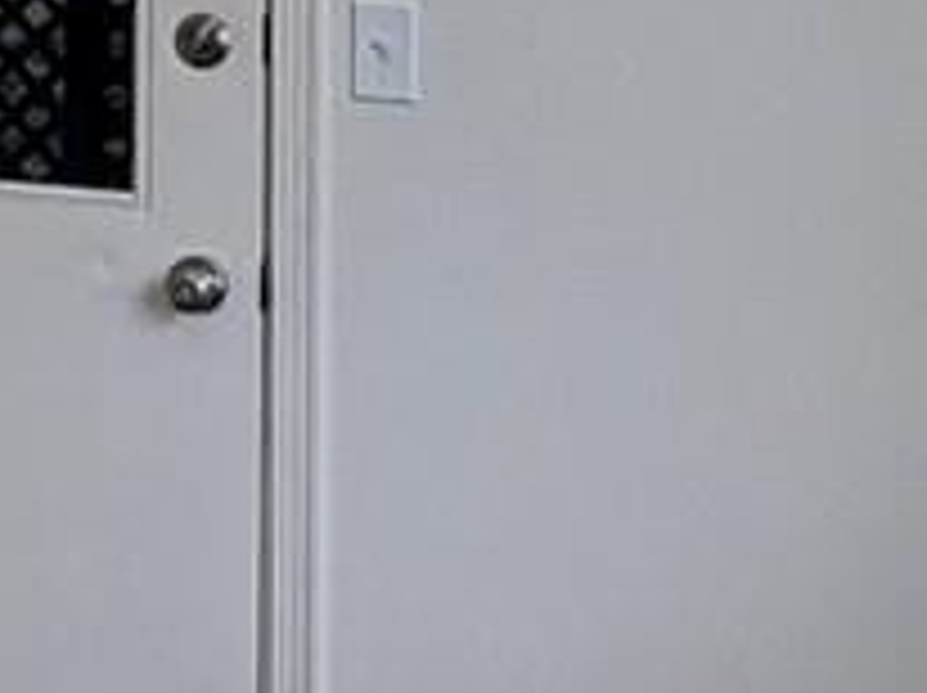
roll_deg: +0.0
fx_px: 2916
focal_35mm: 109
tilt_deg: -1.0
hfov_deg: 16.2
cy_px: -202
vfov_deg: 13.1
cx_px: -544
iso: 64
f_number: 2.2
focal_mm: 2.22
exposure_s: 1/171
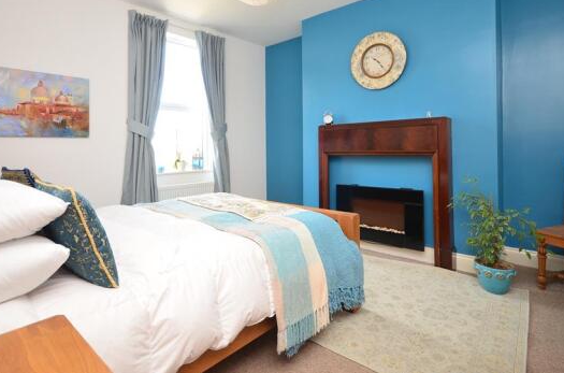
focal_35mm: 21
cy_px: 141
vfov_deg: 59.3
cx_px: 252
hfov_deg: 82.1
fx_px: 322
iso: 200
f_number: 5
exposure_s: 1/30
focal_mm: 11
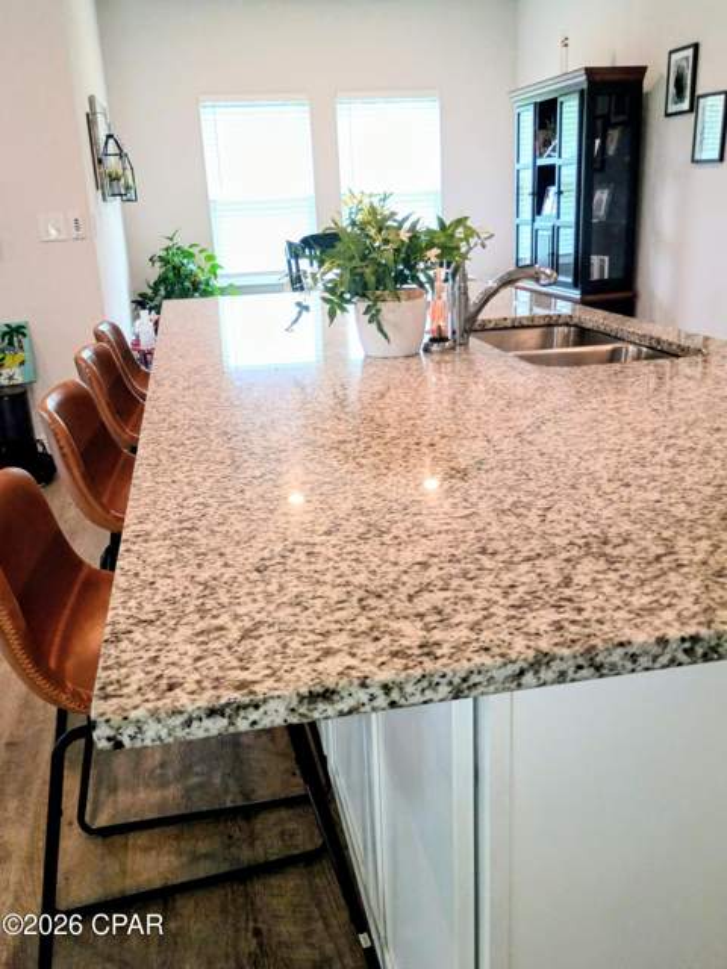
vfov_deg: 61.7
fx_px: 812
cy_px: 484
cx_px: 364
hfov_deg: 48.2
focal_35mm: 29
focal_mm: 4.27
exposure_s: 1/60
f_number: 1.8
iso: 100
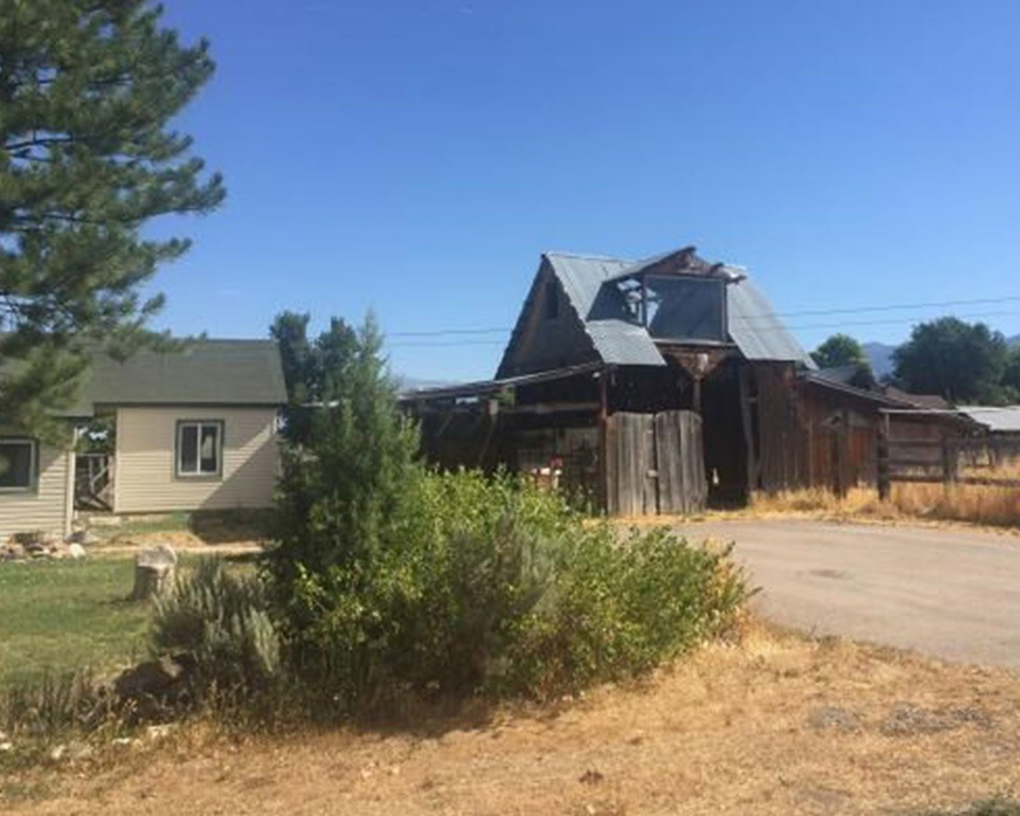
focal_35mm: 37
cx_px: 572
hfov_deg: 49.0
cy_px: 333
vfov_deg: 40.0
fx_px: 1117
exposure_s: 1/1647
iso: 32
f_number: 2.2
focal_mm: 4.15
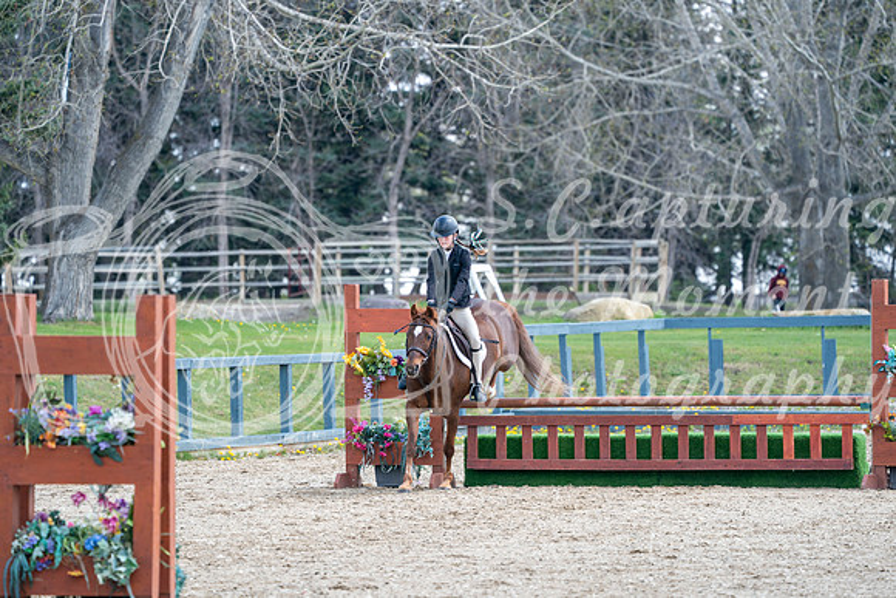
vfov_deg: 4.7
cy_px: 299
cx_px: 448
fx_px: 7244
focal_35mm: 291
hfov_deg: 7.1
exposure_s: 1/320
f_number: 5.6
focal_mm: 291
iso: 250
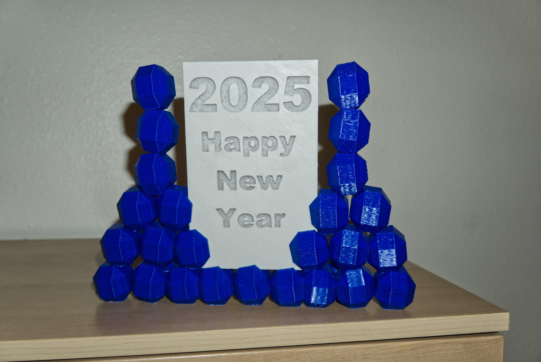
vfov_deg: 40.0
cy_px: 181
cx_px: 270
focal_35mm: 33
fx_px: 496
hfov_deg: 57.2
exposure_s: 1/60
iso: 320
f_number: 5.6
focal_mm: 22
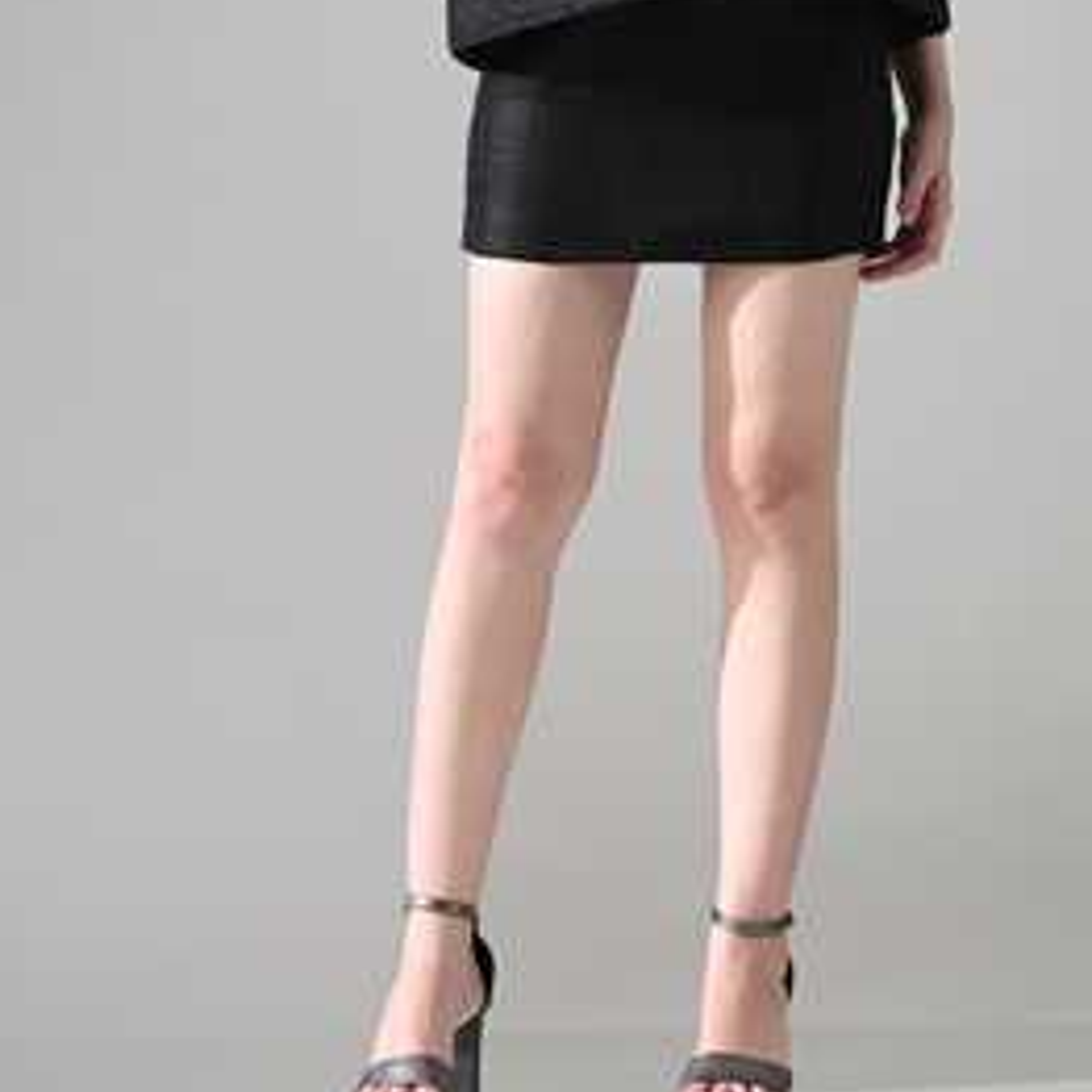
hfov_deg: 12.6
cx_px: 654
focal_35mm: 138
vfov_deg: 12.6
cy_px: 131
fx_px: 4925
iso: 320
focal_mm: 81
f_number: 8
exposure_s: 1/160
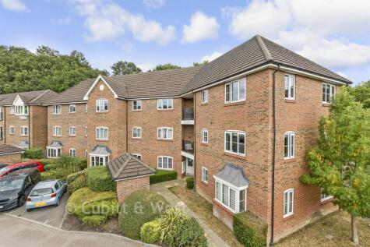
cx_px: 185
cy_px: 124
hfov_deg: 100.4
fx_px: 154
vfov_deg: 77.4
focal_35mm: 15
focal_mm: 10
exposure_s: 1/30
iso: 100
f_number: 11
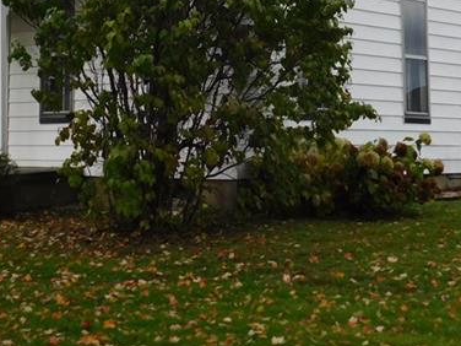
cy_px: -17
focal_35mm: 85
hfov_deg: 23.0
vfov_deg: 16.9
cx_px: 207
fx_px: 1132
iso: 125
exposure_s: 1/500
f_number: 3.6
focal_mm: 7.1
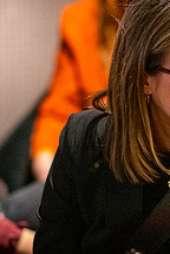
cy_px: 188
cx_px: 183
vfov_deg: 6.8
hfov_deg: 4.5
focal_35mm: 304
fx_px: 2146
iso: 6400
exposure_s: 1/200
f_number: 1.4
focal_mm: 85
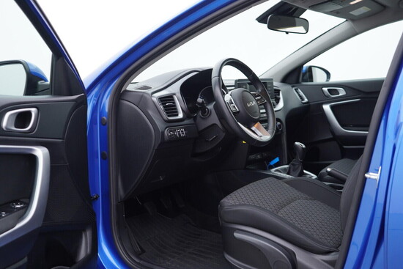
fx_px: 403
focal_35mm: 36
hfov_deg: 53.1
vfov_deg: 36.9
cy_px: 134
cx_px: 202
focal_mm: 24
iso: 125
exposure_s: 1/40
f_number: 2.8
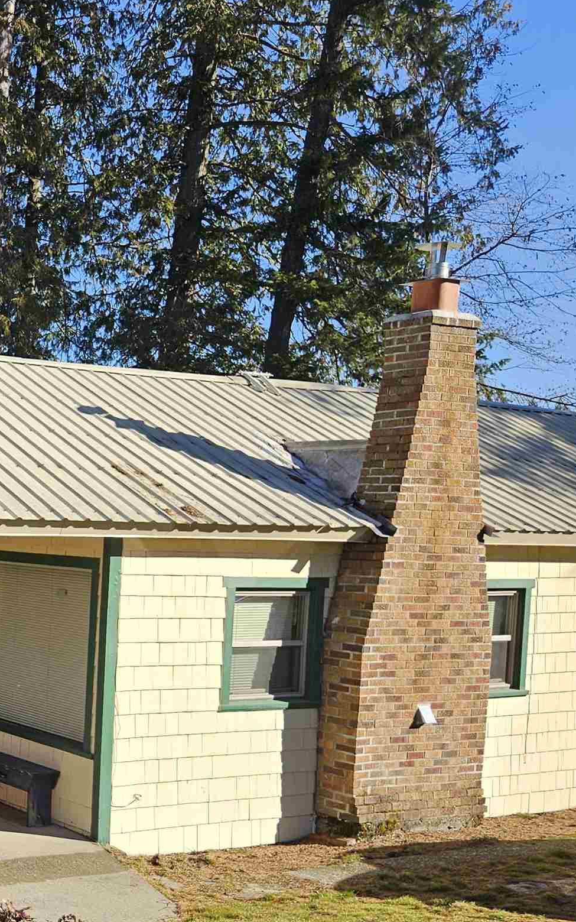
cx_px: -210
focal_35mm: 48
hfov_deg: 23.2
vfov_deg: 41.4
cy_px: 600
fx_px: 1206
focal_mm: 5.4
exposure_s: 1/859
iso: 25
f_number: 1.8
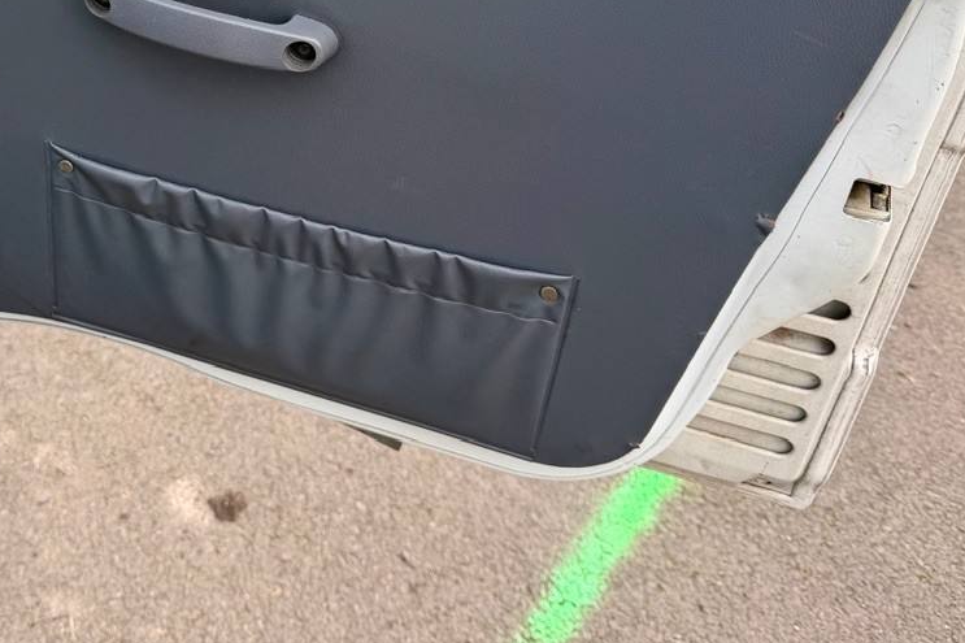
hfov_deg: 44.3
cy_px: 26
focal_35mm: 43
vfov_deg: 29.5
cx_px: 270
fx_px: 1152
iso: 80
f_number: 1.78
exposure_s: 1/702
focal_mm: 6.76
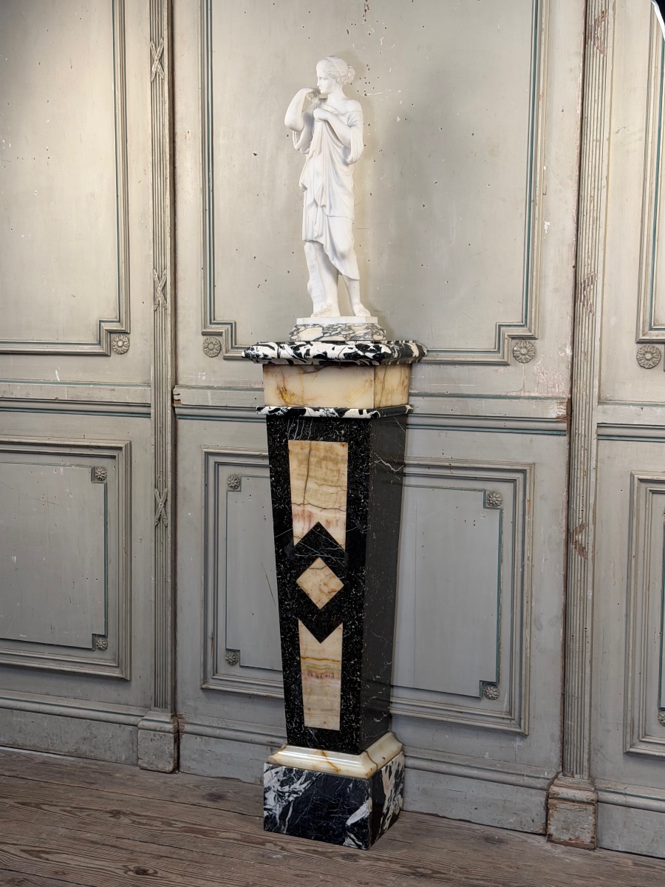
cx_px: 332
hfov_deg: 30.3
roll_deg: -0.5
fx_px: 1229
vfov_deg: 39.7
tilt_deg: -5.4
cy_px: 444
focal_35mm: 48
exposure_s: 1/50
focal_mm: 6.76
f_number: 1.78
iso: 50
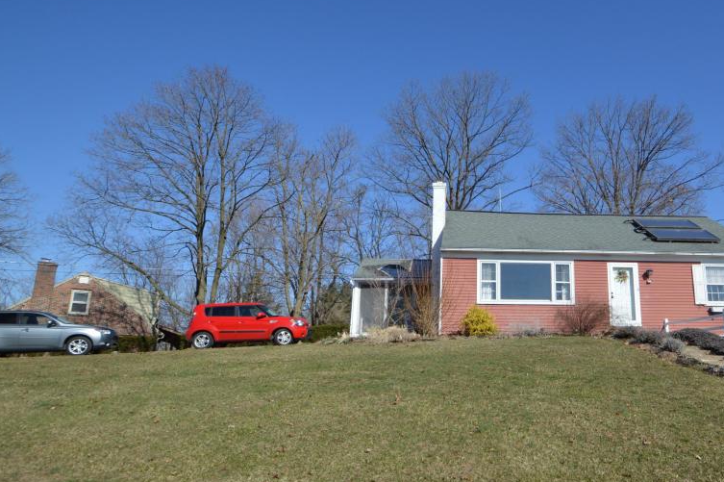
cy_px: 278
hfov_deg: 72.1
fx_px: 462
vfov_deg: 54.8
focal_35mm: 23
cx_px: 521
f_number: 9
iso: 100
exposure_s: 1/320
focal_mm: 10
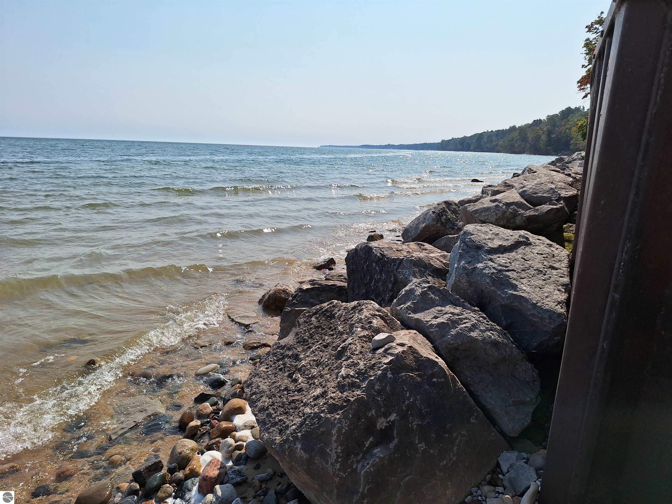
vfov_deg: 58.9
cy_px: 252
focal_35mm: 23
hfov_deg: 73.9
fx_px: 446
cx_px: 336
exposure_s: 1/6667
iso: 40
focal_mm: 5.54
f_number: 1.8
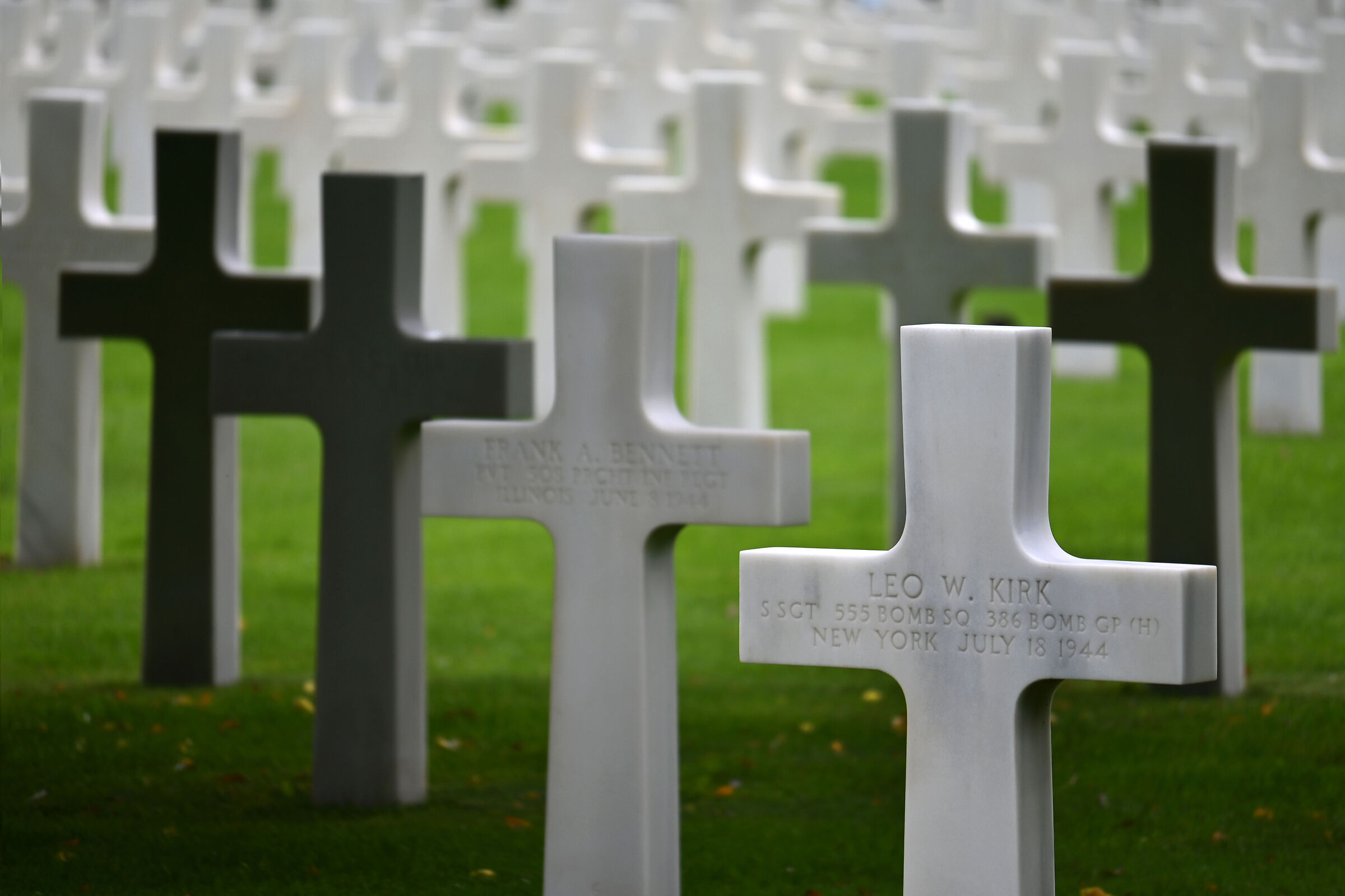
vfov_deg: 3.7
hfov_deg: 5.5
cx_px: 672
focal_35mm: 375
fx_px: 14009
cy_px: 448
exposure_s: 1/200
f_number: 6.3
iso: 100
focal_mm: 250
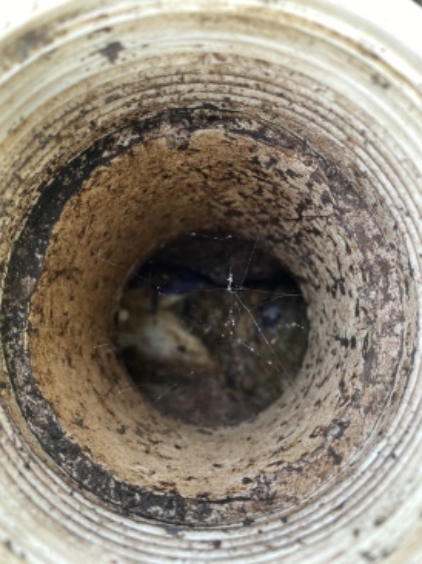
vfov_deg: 67.3
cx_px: 211
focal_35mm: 26
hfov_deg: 53.0
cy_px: 282
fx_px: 423
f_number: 1.8
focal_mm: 4.25
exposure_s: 1/122
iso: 100
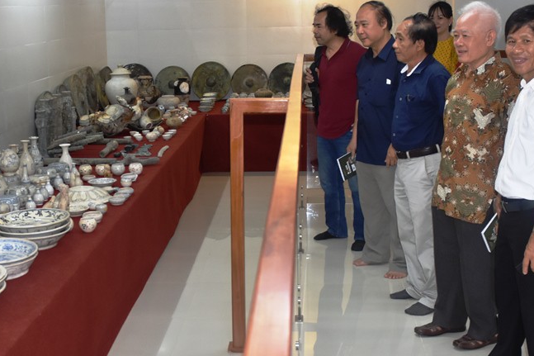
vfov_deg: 23.7
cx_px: 187
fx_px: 845
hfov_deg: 34.8
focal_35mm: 57
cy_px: 215
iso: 800
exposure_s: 1/160
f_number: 5
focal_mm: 24
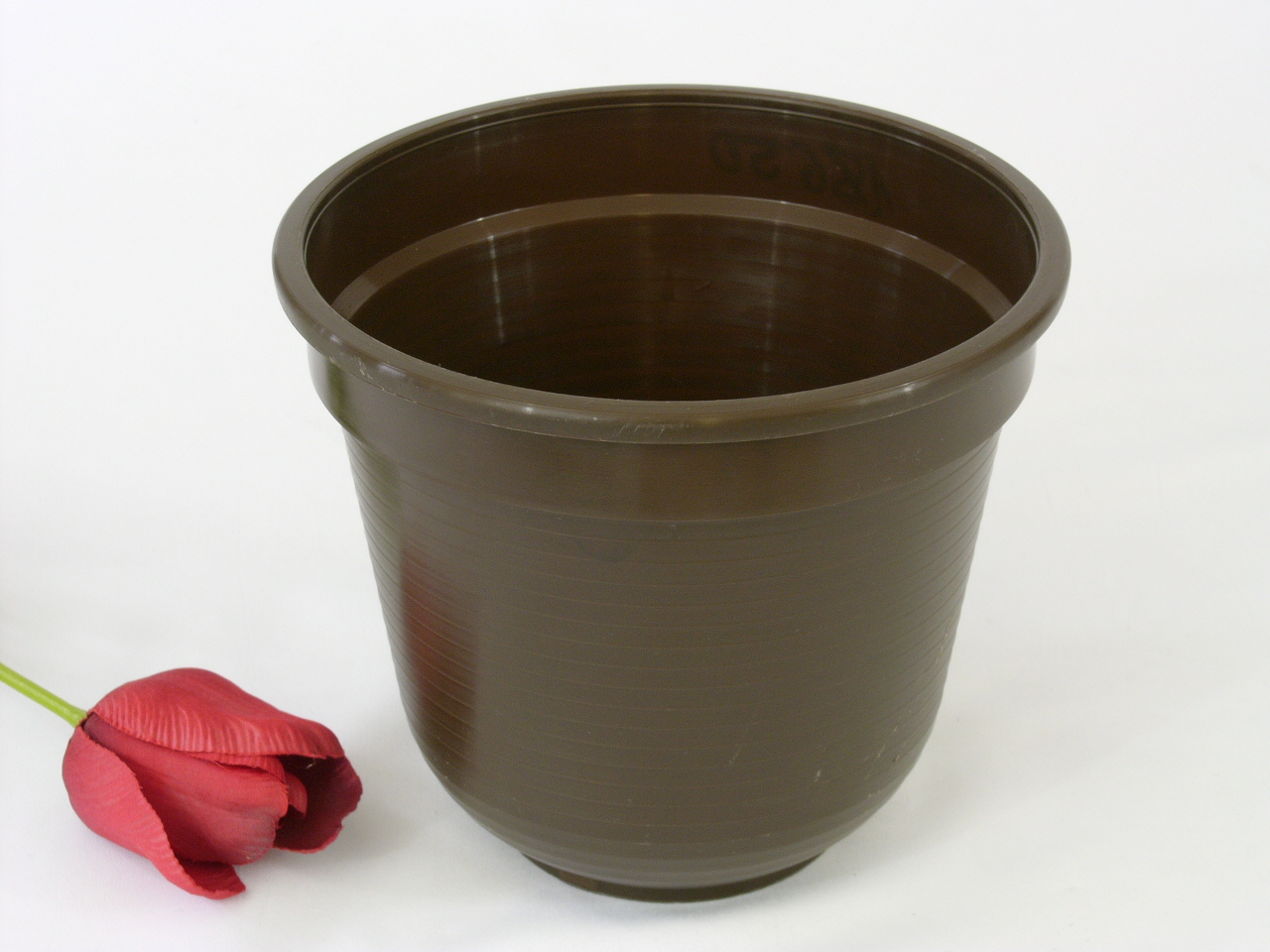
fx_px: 3302
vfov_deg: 16.4
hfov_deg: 21.8
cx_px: 635
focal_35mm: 90
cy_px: 476
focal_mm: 22.5
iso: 100
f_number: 9
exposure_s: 1
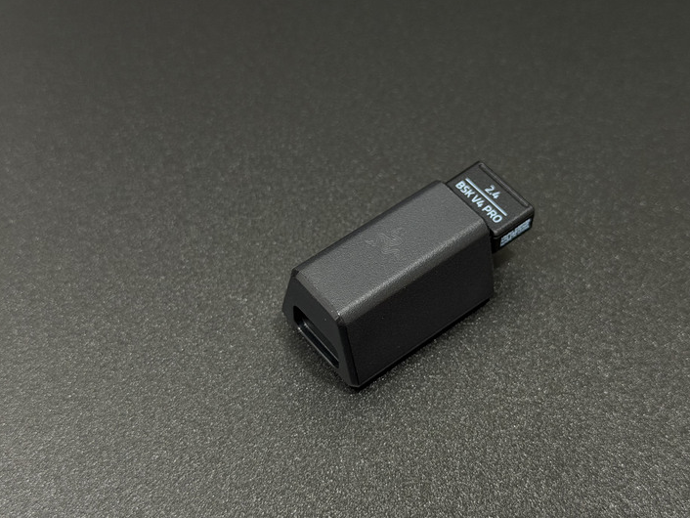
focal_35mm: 53
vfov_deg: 27.5
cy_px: 279
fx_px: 1057
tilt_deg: -54.5
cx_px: 374
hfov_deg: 36.1
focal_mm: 6.76
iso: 320
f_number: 1.78
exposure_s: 1/40
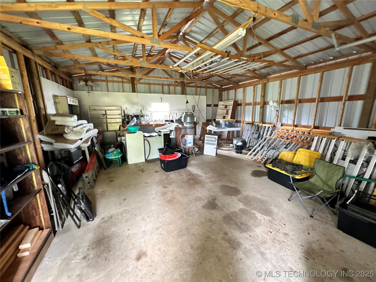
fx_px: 152
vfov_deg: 85.7
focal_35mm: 14
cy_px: 141
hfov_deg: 102.1
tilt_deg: -11.6
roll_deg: +0.1
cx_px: 188
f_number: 2.2
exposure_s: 1/60
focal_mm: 2.22
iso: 640
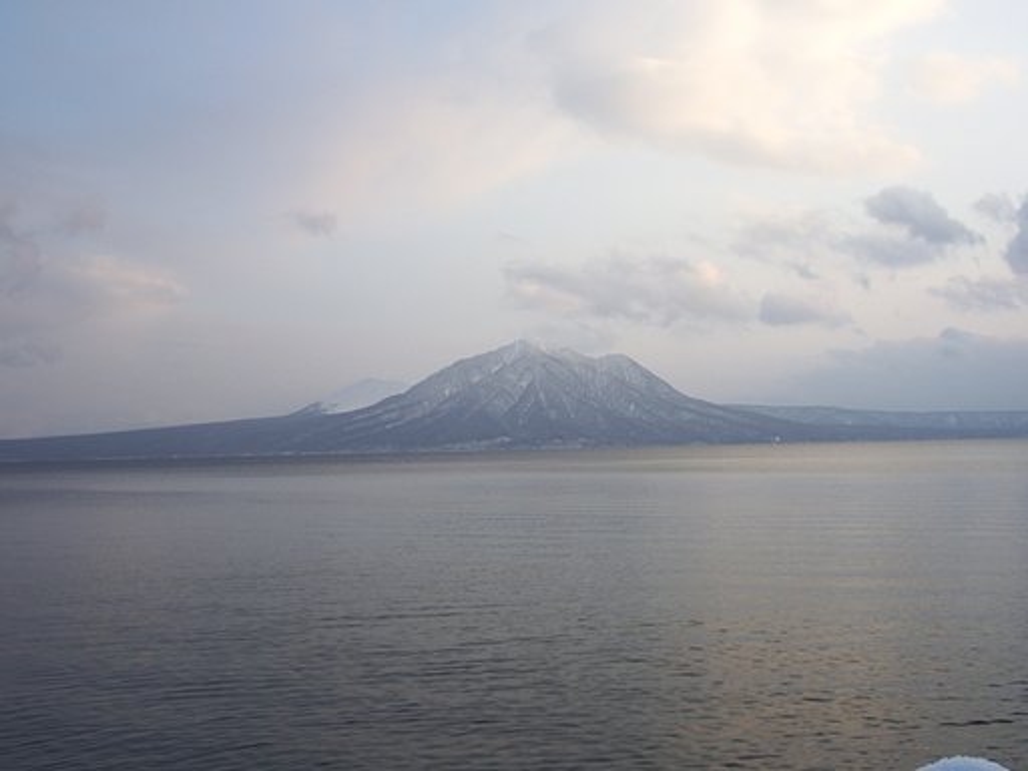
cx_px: 514
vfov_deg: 35.1
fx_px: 1218
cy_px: 386
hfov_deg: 45.8
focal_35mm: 41
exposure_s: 1/100
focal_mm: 6.8
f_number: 4.6
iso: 50
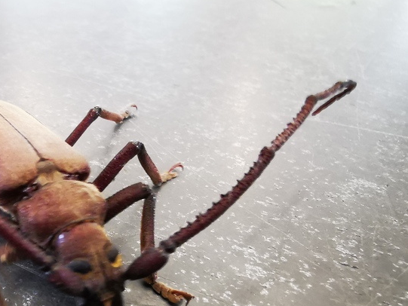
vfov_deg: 34.4
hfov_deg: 43.8
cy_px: 231
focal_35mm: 41
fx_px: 483
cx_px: 87
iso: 400
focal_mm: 2.26
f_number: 2.2
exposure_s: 1/33.3
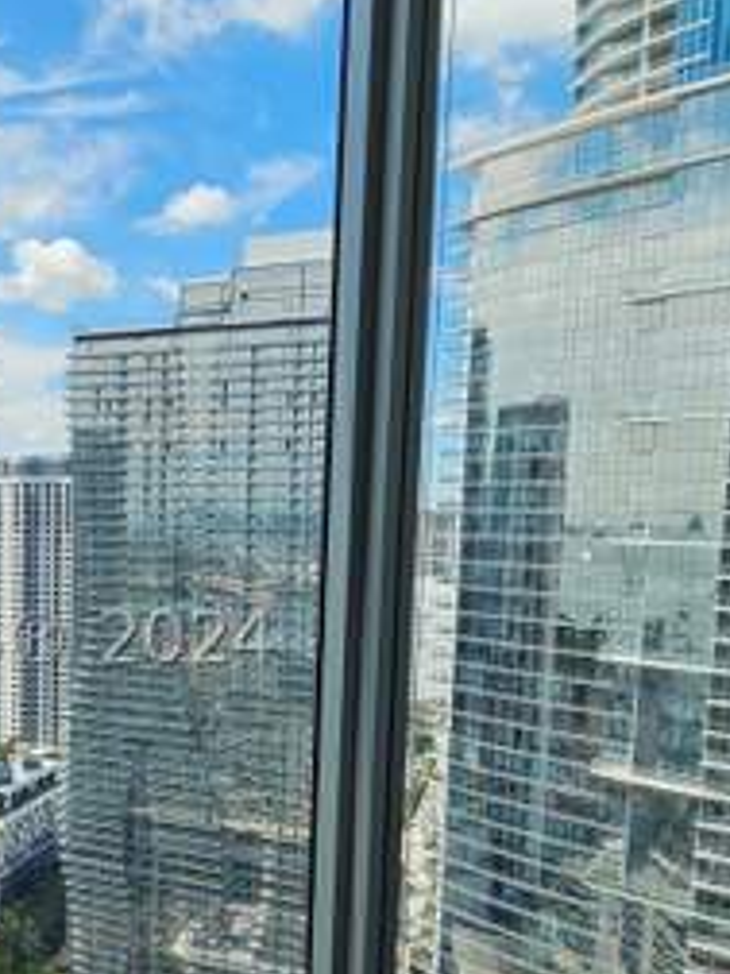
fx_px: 928
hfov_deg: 38.3
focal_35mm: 33
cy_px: 638
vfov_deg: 54.4
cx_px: 4
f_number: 2.2
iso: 50
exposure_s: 1/1480
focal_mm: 2.2
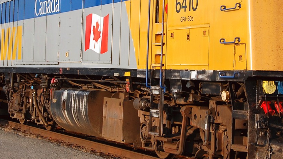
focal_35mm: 115
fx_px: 863
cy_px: 27
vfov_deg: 10.5
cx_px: 164
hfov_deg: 18.6
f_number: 7.1
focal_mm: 32
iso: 200
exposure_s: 1/200
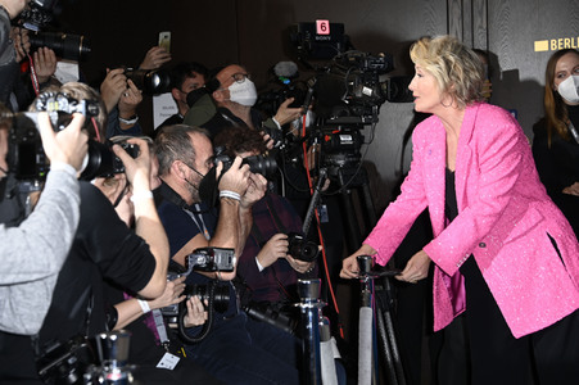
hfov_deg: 20.8
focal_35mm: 98
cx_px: 290
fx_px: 1575
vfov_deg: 13.9
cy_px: 192
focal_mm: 98
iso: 800
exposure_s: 1/200
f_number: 5.6
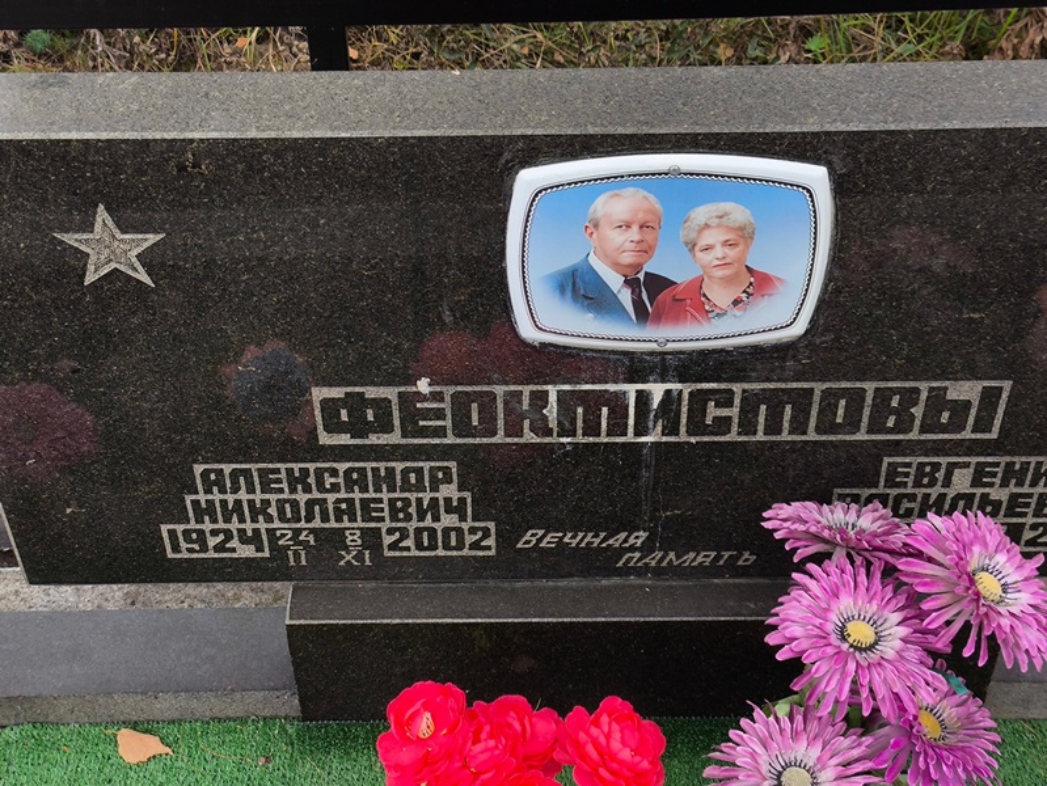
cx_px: 524
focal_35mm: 50
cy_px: 393
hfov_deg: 38.2
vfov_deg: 29.1
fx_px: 1513
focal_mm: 4.71
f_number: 1.7
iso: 50
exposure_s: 1/189
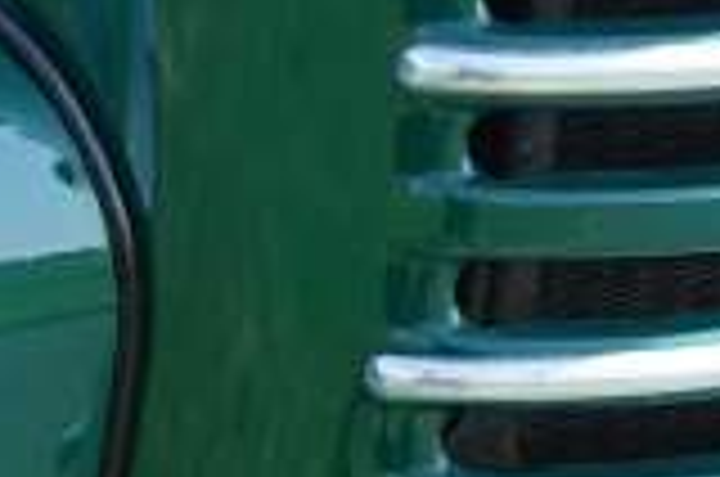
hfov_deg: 8.8
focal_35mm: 202
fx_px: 4032
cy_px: 567
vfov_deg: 6.7
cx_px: -1269
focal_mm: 10.42
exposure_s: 1/200
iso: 125
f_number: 4
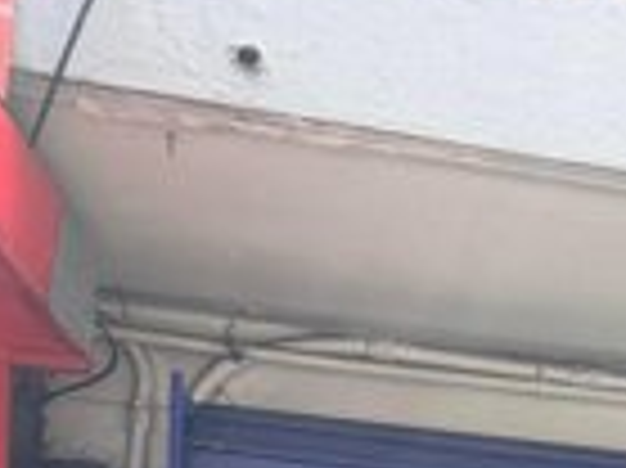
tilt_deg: +5.4
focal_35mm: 110
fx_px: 1988
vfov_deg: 12.0
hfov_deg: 13.8
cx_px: 1407
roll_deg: +1.2
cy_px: 932
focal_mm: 6.76
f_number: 1.78
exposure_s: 1/1385
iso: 80
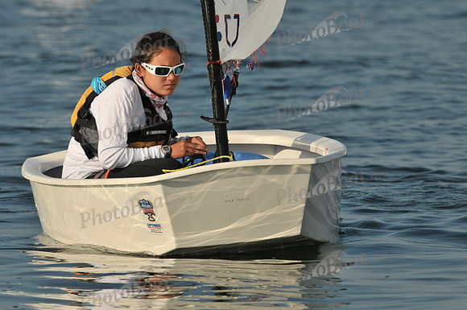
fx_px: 7772
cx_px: 234
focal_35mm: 600
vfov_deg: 2.3
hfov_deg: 3.4
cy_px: 155
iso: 200
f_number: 9
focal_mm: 400
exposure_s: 1/800
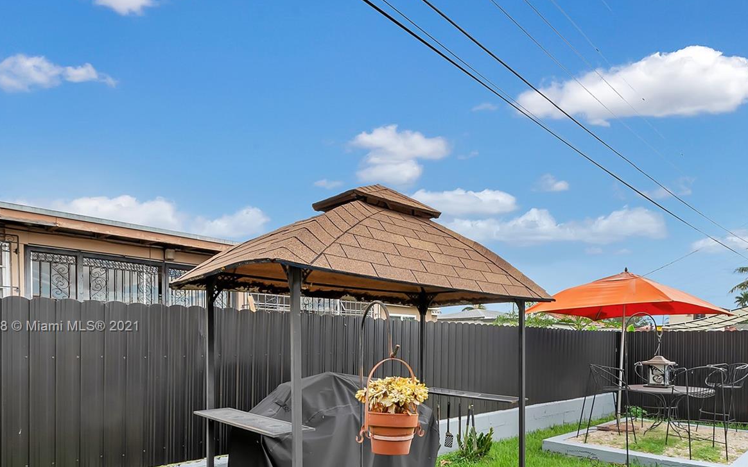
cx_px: 448
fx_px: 428
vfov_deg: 55.5
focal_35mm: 21
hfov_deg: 81.3
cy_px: 327
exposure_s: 1/60
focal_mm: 10
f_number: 11
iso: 100
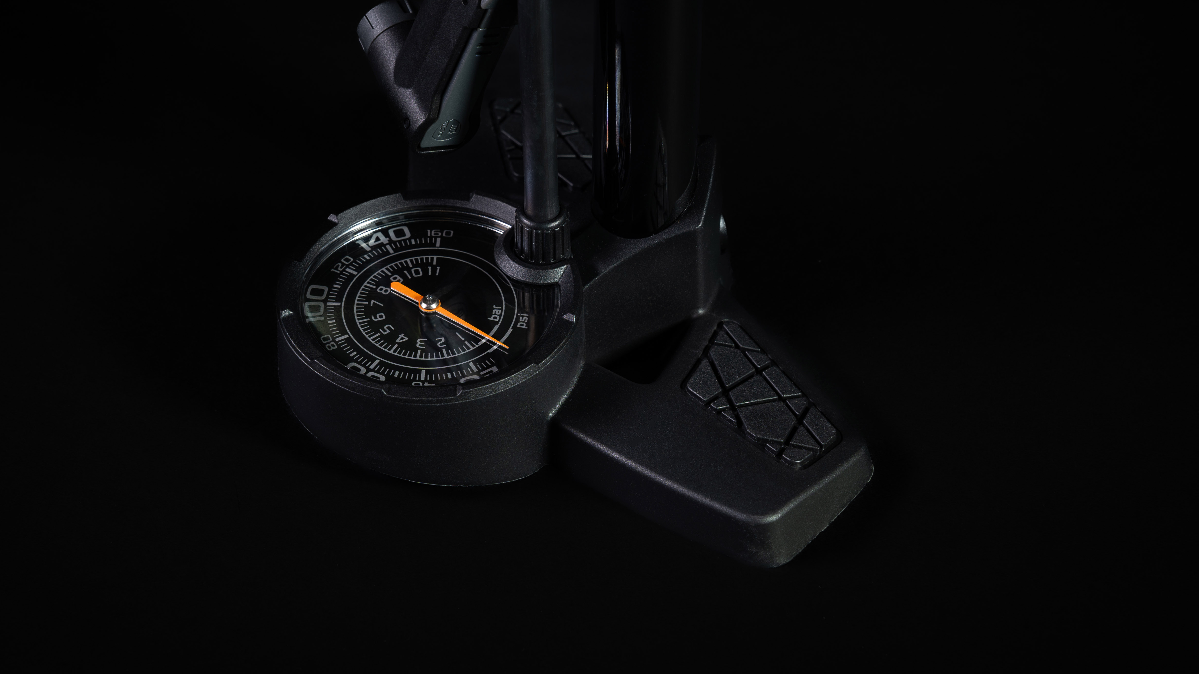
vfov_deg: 12.6
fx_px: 3052
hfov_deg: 22.2
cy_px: 227
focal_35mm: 96
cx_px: 568
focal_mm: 75
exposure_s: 3.2
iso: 50
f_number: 8
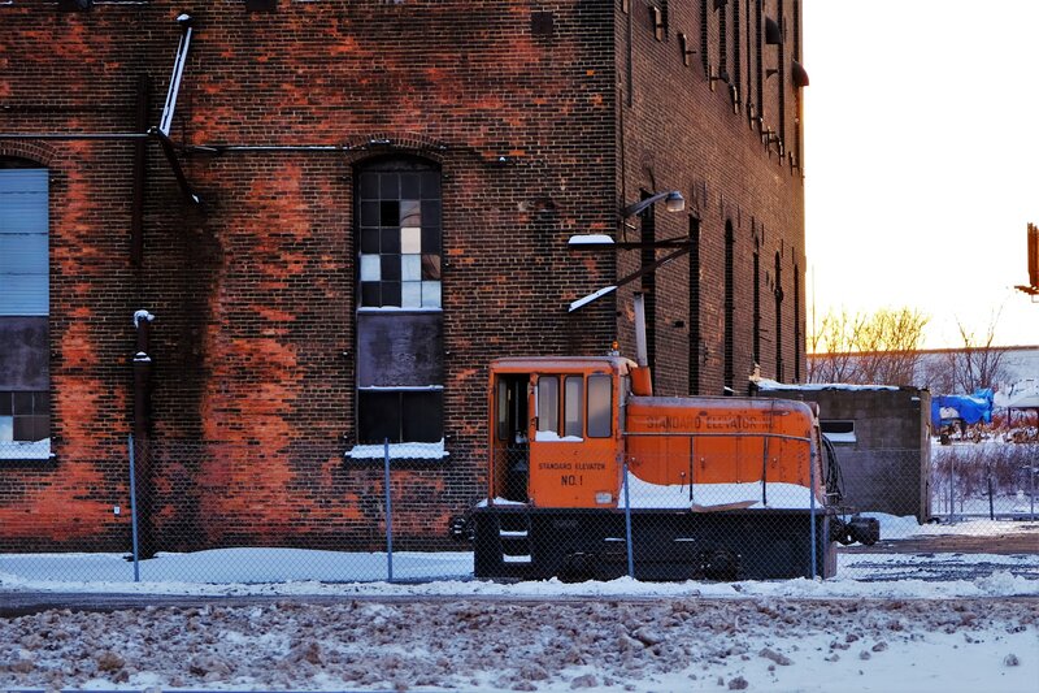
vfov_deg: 16.4
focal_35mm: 83
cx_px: 520
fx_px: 2395
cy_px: 346
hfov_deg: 24.5
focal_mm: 55
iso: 200
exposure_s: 1/120
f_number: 4
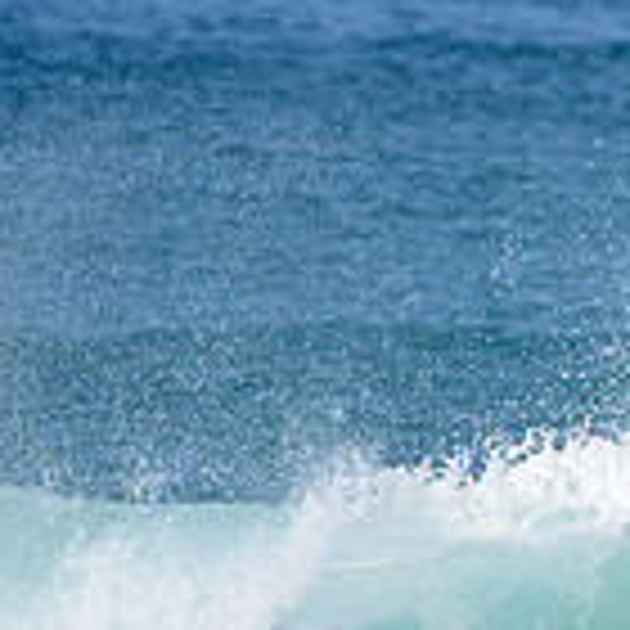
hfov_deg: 1.0
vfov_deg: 1.0
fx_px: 36363
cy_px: 637
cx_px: 1143
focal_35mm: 1766
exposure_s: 1/2500
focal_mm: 500
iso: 250
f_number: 6.3
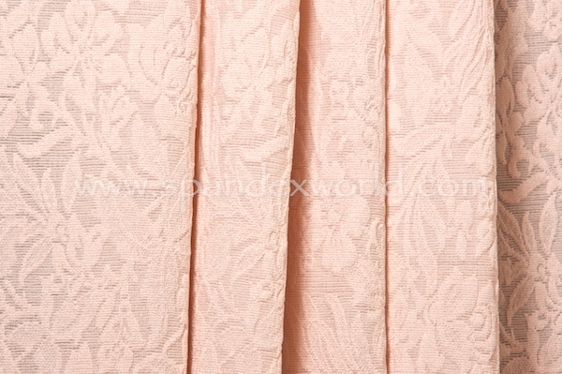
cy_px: 187
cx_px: 281
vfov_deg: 6.8
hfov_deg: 10.2
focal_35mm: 202
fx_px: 3159
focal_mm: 135
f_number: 16
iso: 400
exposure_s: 1/800
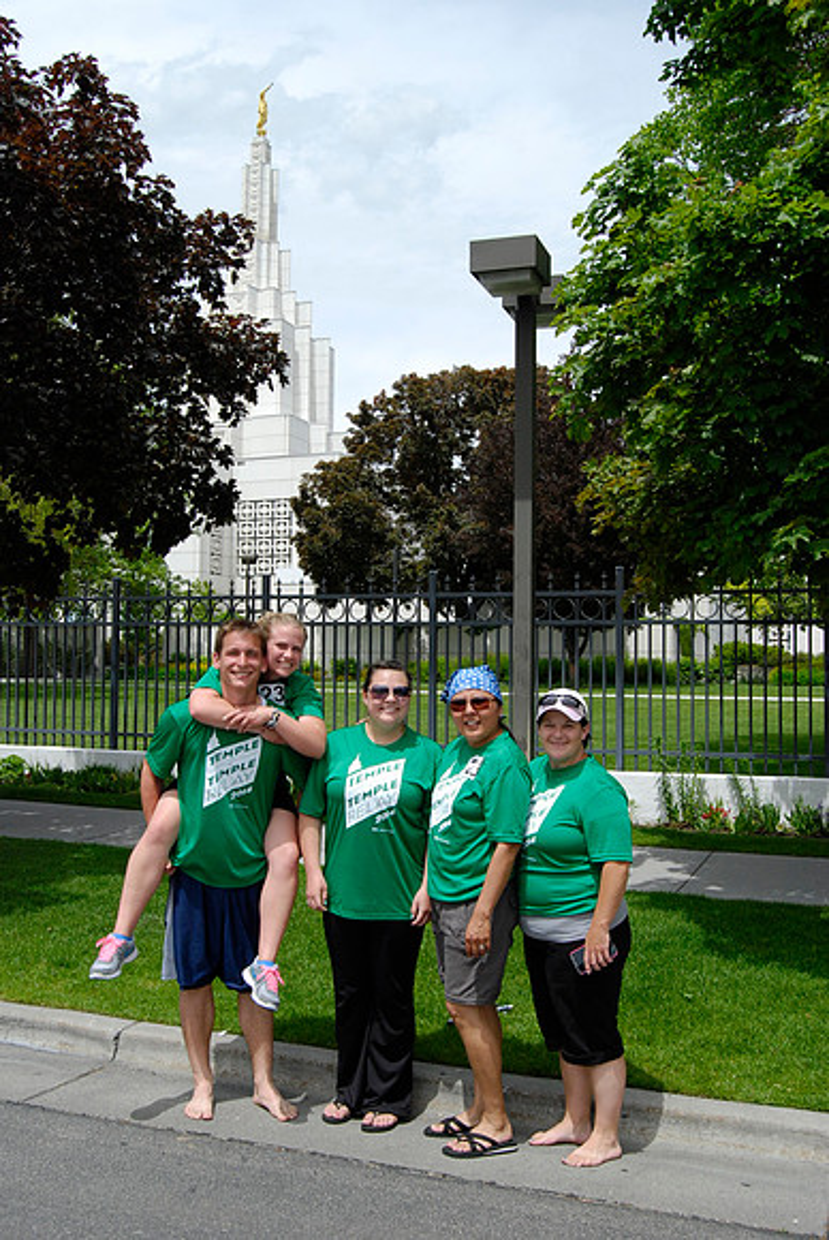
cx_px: 414
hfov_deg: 38.4
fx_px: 1189
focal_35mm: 34
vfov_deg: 55.1
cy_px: 620
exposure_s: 1/640
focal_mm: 23
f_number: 10
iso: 400
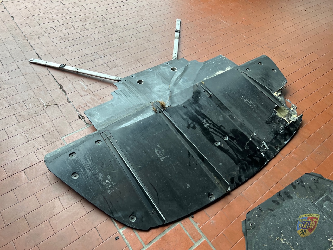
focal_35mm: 26
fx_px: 250
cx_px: 166
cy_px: 125
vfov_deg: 53.1
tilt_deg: -50.3
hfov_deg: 67.3
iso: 40
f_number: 1.5
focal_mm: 5.7
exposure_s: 1/259
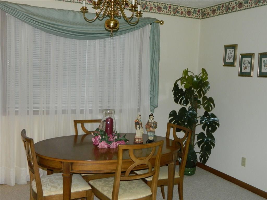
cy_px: 100
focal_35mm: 41
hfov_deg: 45.8
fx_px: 316
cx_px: 134
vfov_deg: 35.1
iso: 220
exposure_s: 1/40
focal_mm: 7.3
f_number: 3.5
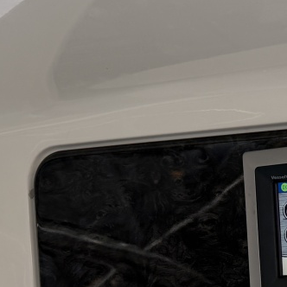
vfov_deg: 18.8
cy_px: 210
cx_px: 453
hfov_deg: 16.8
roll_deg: -0.9
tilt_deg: +18.8
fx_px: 863
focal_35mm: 92
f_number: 1.78
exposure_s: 1/139
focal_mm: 6.76
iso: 80
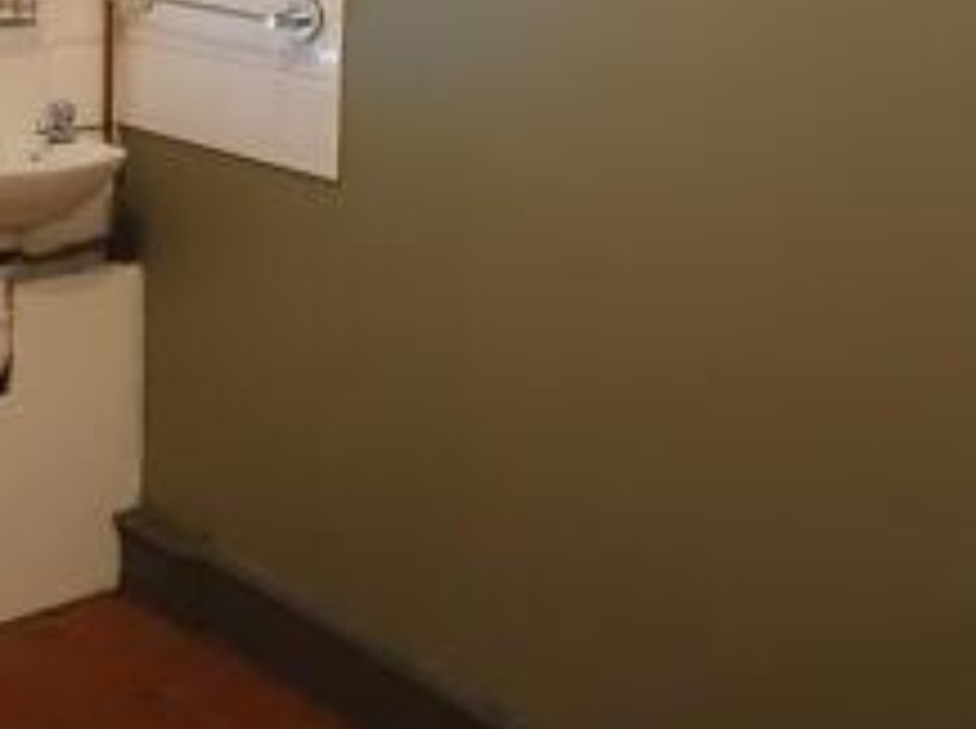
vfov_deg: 20.8
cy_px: 182
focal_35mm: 70
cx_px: -34
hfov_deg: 26.2
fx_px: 1970
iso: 250
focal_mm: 3.98
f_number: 1.8
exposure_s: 1/33.3
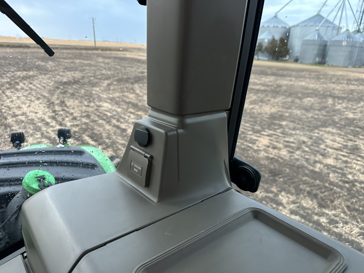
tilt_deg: -20.9
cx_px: 182
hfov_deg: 71.6
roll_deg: -3.4
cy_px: 136
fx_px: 252
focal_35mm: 24
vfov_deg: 56.8
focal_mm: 6.86
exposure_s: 1/60
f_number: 1.78
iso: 640
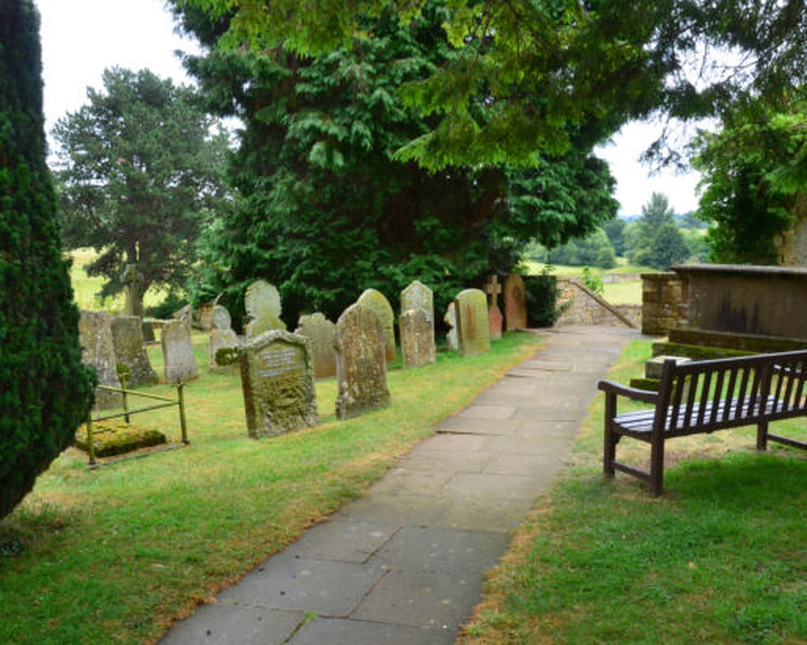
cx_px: 416
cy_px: 331
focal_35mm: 35
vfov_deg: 42.2
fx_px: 836
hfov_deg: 51.5
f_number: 16
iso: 200
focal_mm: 20
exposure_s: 1/30
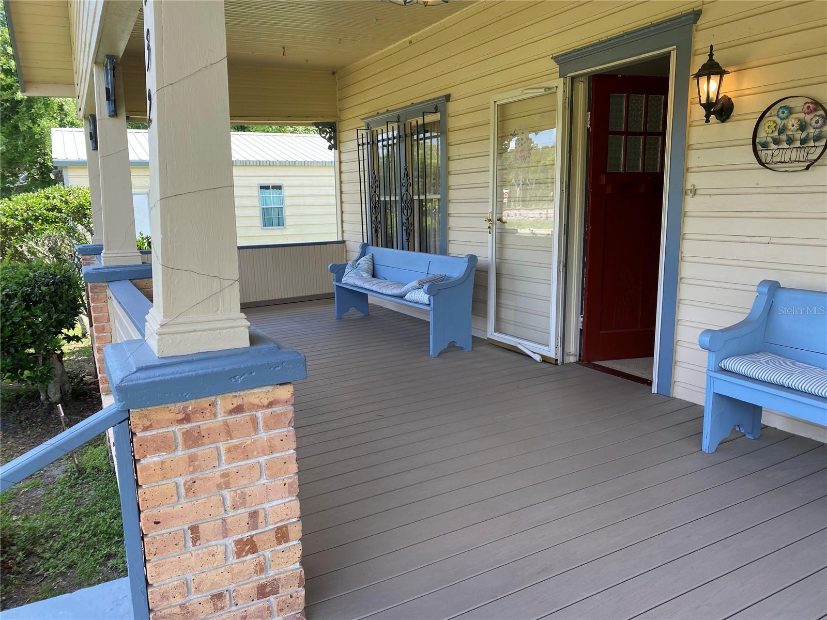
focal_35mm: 26
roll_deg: +1.1
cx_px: 414
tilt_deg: -11.3
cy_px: 310
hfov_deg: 67.3
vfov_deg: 53.1
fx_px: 621
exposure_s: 1/334
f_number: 1.8
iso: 32
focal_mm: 4.25
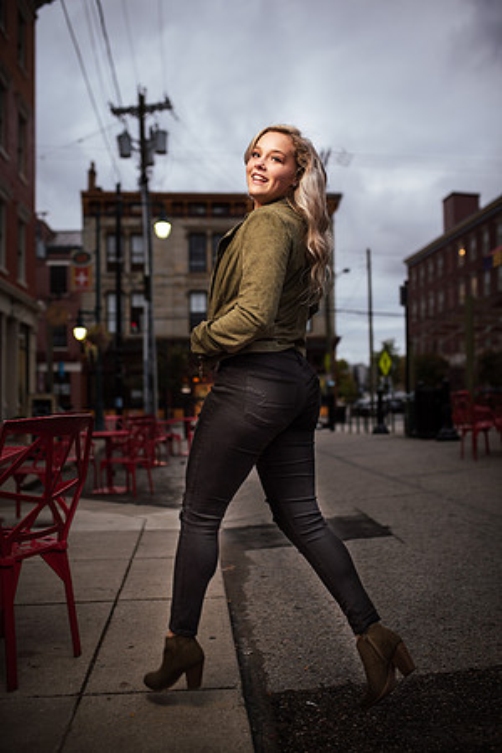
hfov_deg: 37.9
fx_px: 732
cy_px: 376
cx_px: 251
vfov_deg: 54.4
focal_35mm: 35
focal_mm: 35
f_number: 1.6
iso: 250
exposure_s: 1/200
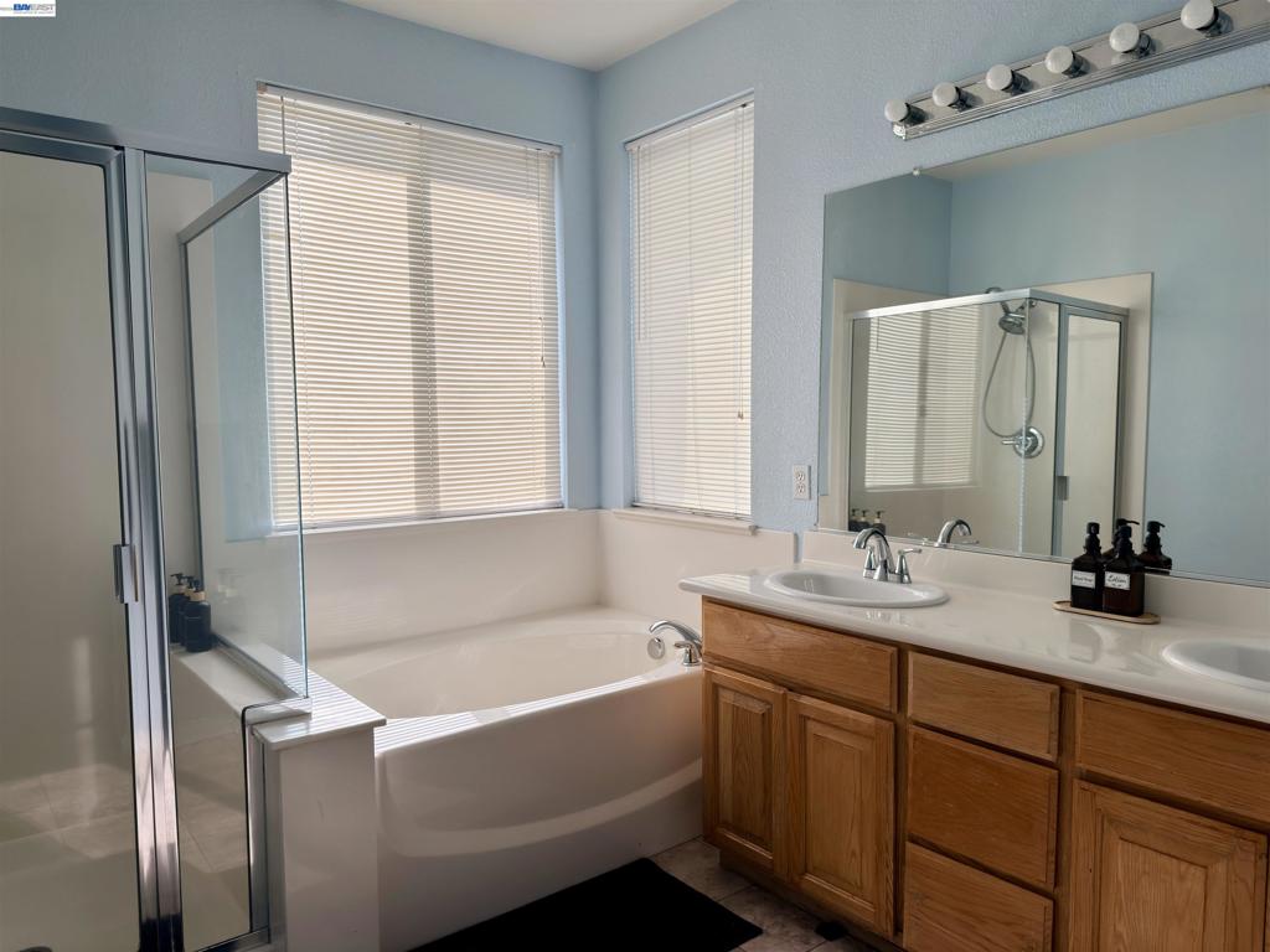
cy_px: 476
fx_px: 881
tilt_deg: -4.0
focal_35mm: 24
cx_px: 635
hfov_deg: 71.6
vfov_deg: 56.8
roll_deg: +0.2
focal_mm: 6.76
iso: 64
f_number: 1.78
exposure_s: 1/453
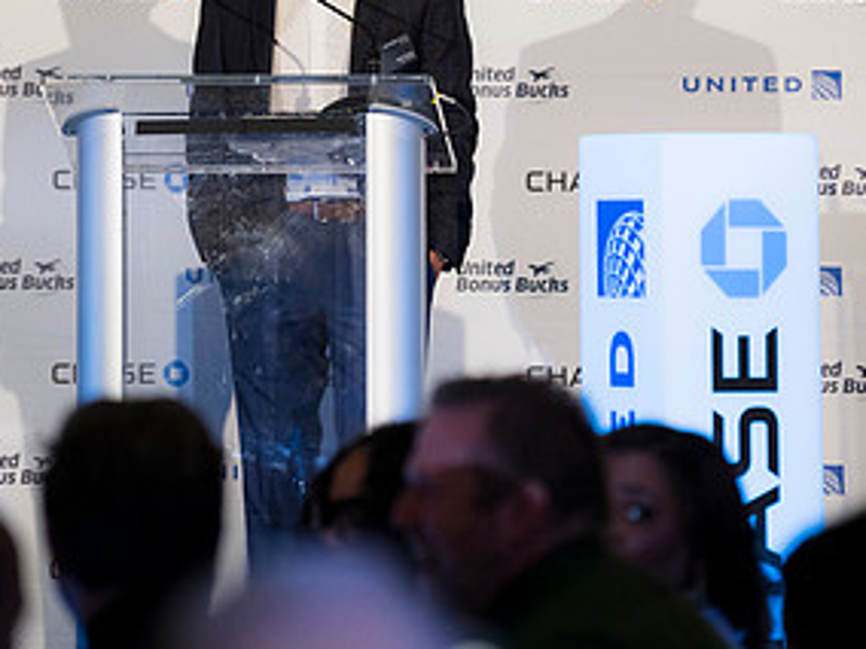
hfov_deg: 6.7
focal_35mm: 295
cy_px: 72
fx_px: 7380
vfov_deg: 5.0
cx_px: 378
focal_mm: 150
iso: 640
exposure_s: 1/160
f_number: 2.8
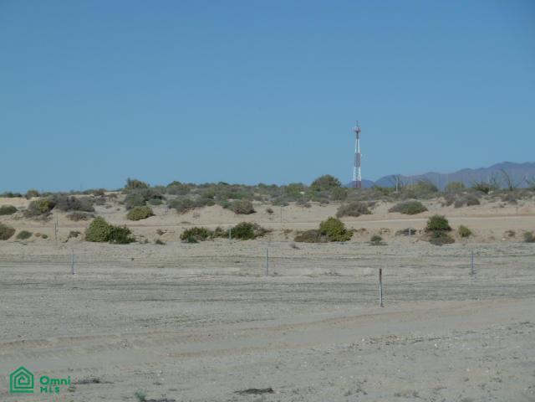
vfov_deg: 10.8
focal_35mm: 137
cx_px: 268
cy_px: 201
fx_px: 2117
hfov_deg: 14.4
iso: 80
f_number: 5.6
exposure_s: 1/1000
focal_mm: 22.5
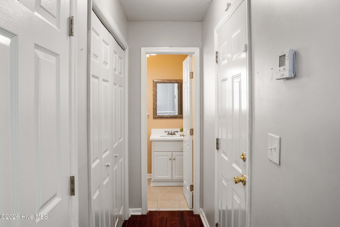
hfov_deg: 71.5
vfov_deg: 51.3
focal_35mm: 25
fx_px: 236
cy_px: 114
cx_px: 170
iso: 640
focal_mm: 17
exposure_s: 1/10
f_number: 8
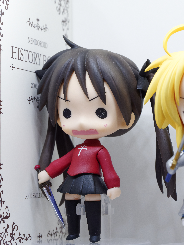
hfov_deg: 12.0
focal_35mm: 124
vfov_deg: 15.9
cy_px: 126
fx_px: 879
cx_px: 94
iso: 1600
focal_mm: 60
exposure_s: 1/200
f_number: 8
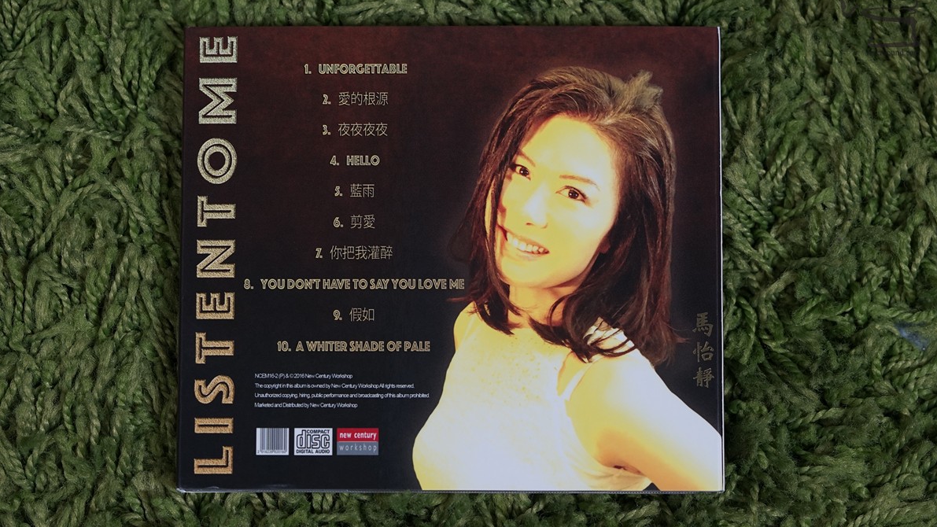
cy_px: 250
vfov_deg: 12.7
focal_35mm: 95
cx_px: 471
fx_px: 2360
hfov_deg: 22.5
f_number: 5.6
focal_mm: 90
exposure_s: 1/60
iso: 800
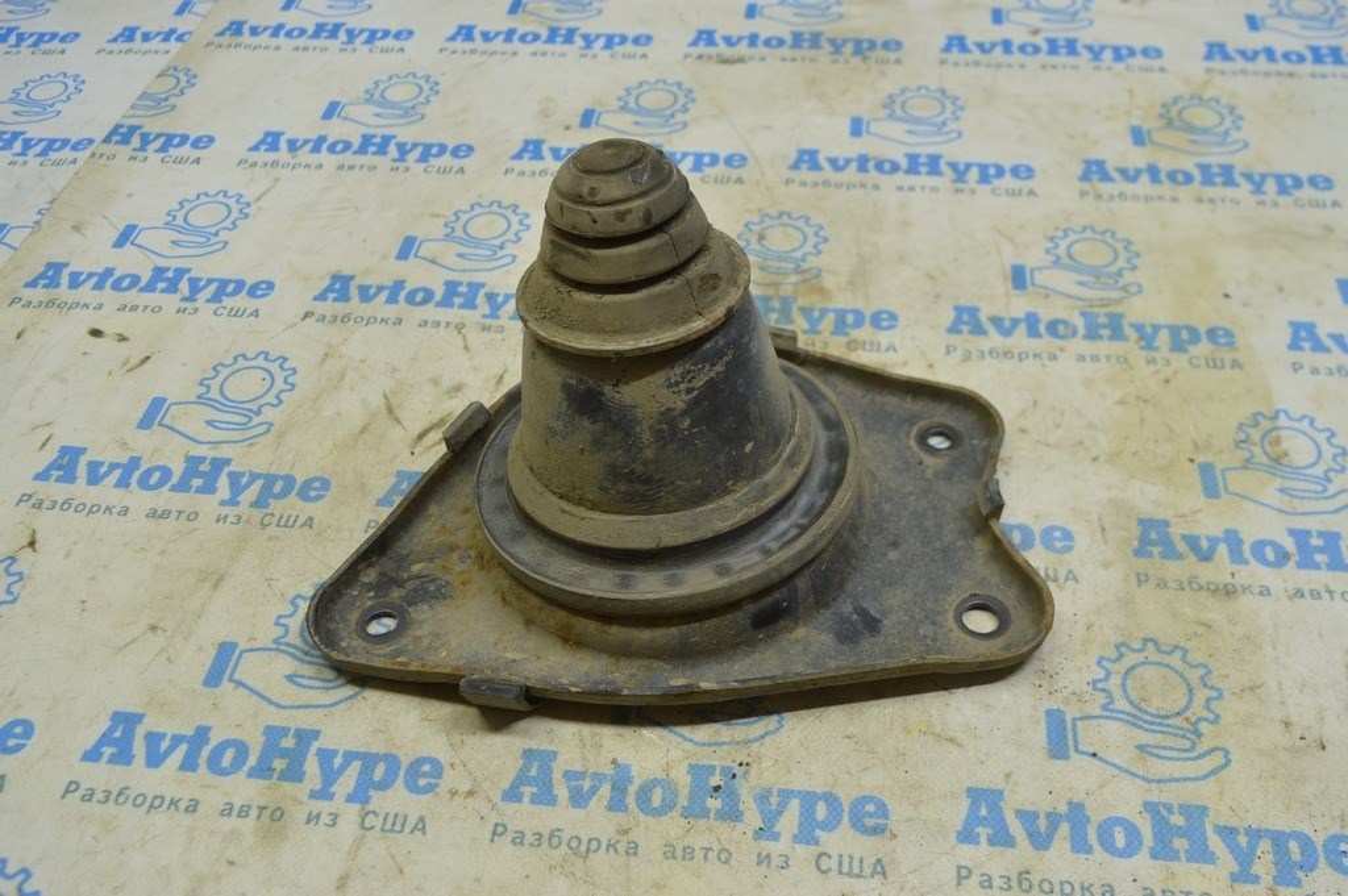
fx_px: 1291
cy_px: 448
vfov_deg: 38.3
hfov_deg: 55.1
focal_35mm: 34
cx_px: 674
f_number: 5.6
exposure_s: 1/30
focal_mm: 23
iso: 400
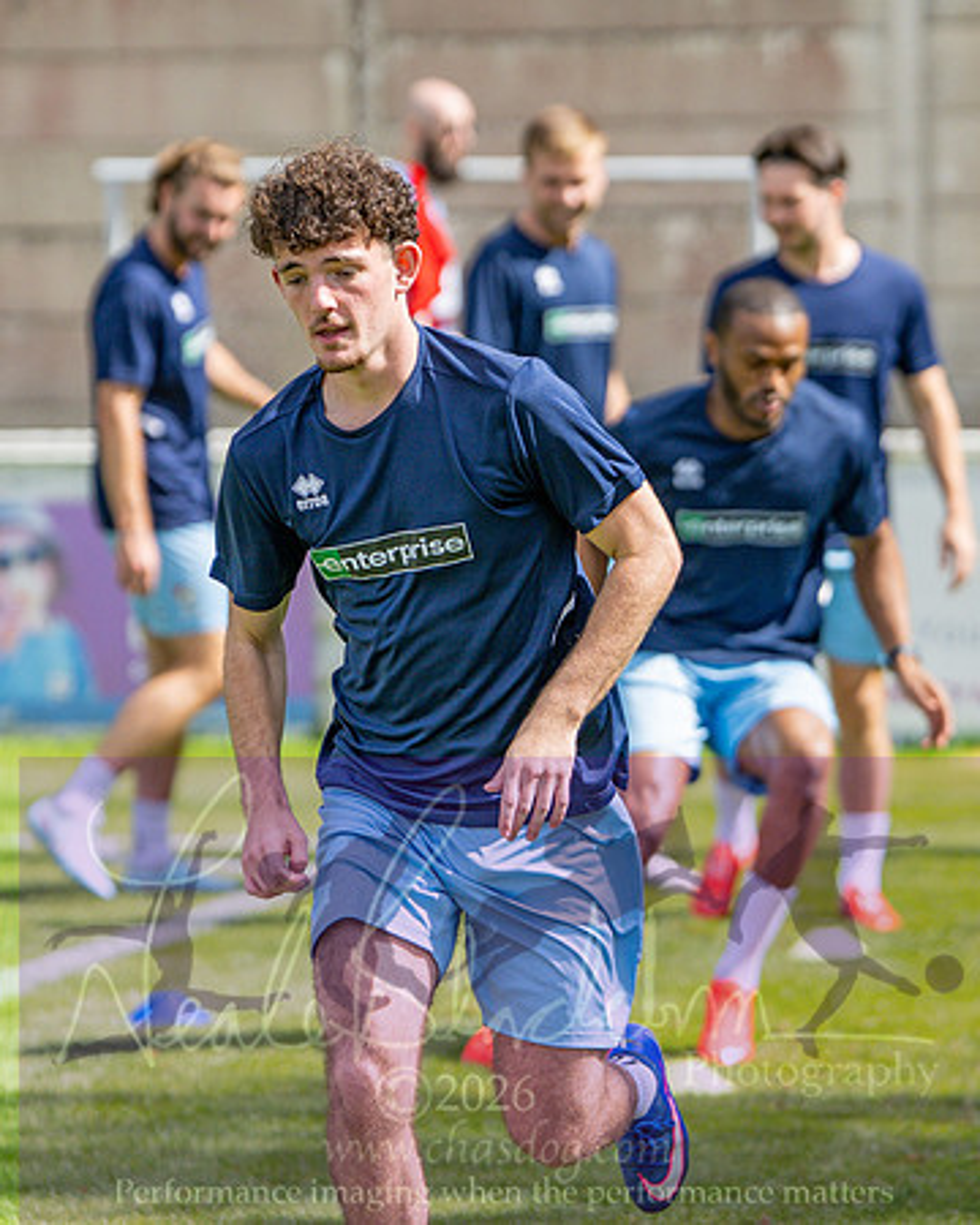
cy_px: 483
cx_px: 595
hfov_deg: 6.5
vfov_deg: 8.1
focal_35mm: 238
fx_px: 8632
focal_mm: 85
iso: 160
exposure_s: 1/6400
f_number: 1.6
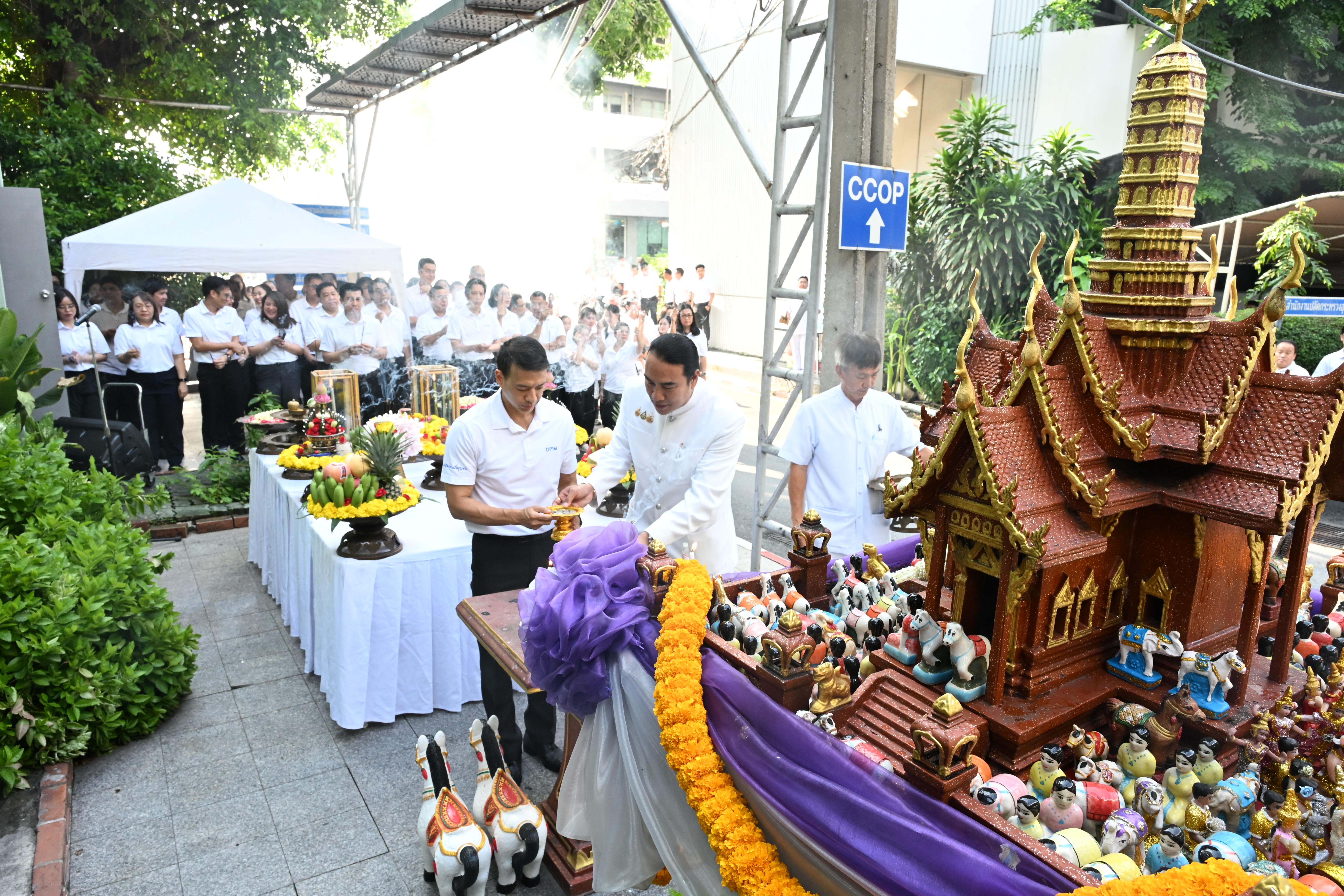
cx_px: 672
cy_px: 448
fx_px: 896
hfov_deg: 73.7
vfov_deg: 53.1
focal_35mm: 24
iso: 1600
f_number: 11
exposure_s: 1/80
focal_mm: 24
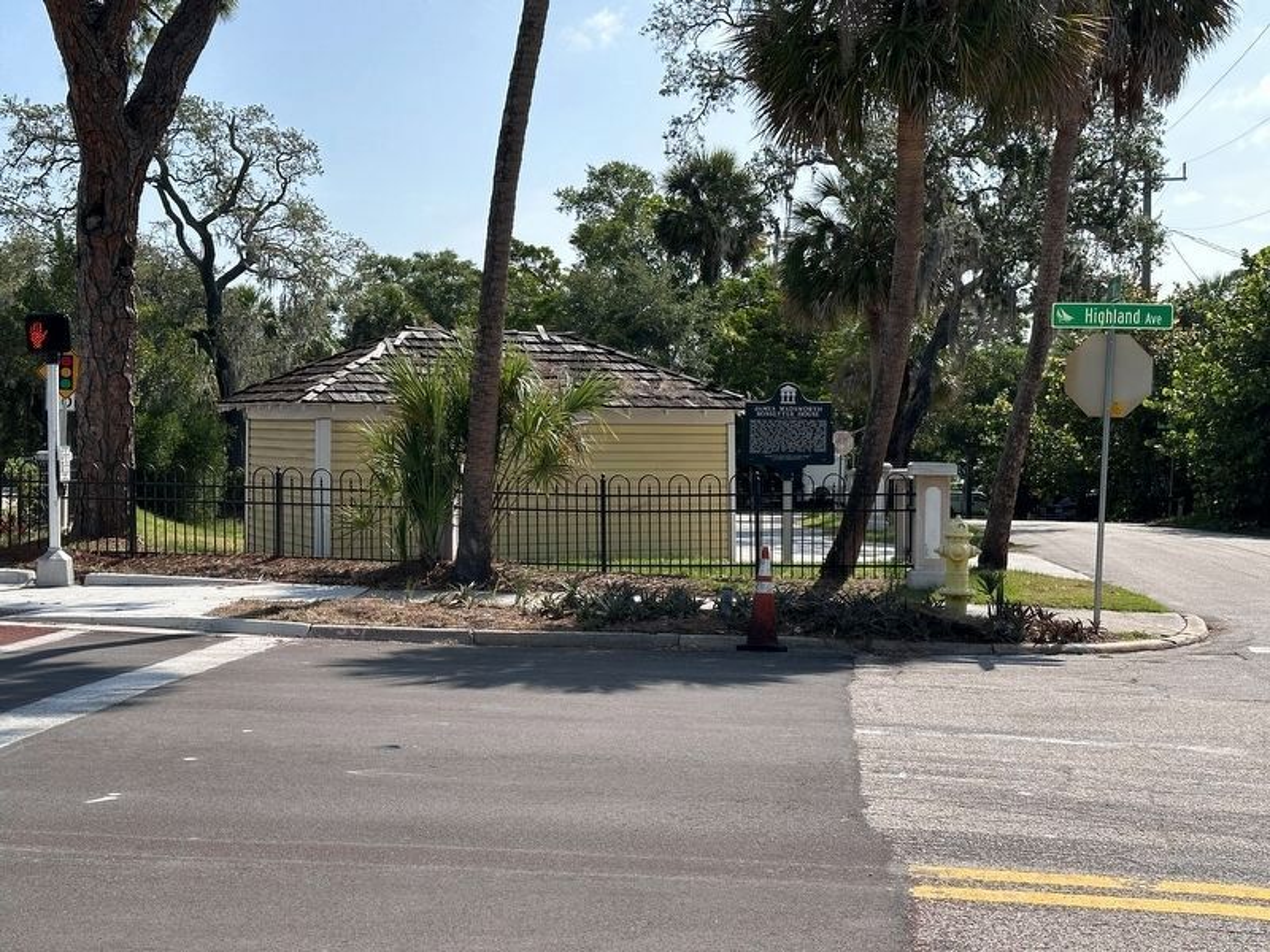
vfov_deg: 30.3
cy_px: 476
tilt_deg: -2.0
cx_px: 635
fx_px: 1761
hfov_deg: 39.7
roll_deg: -0.1
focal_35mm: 48
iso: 64
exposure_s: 1/3367
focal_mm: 6.86
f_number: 1.78
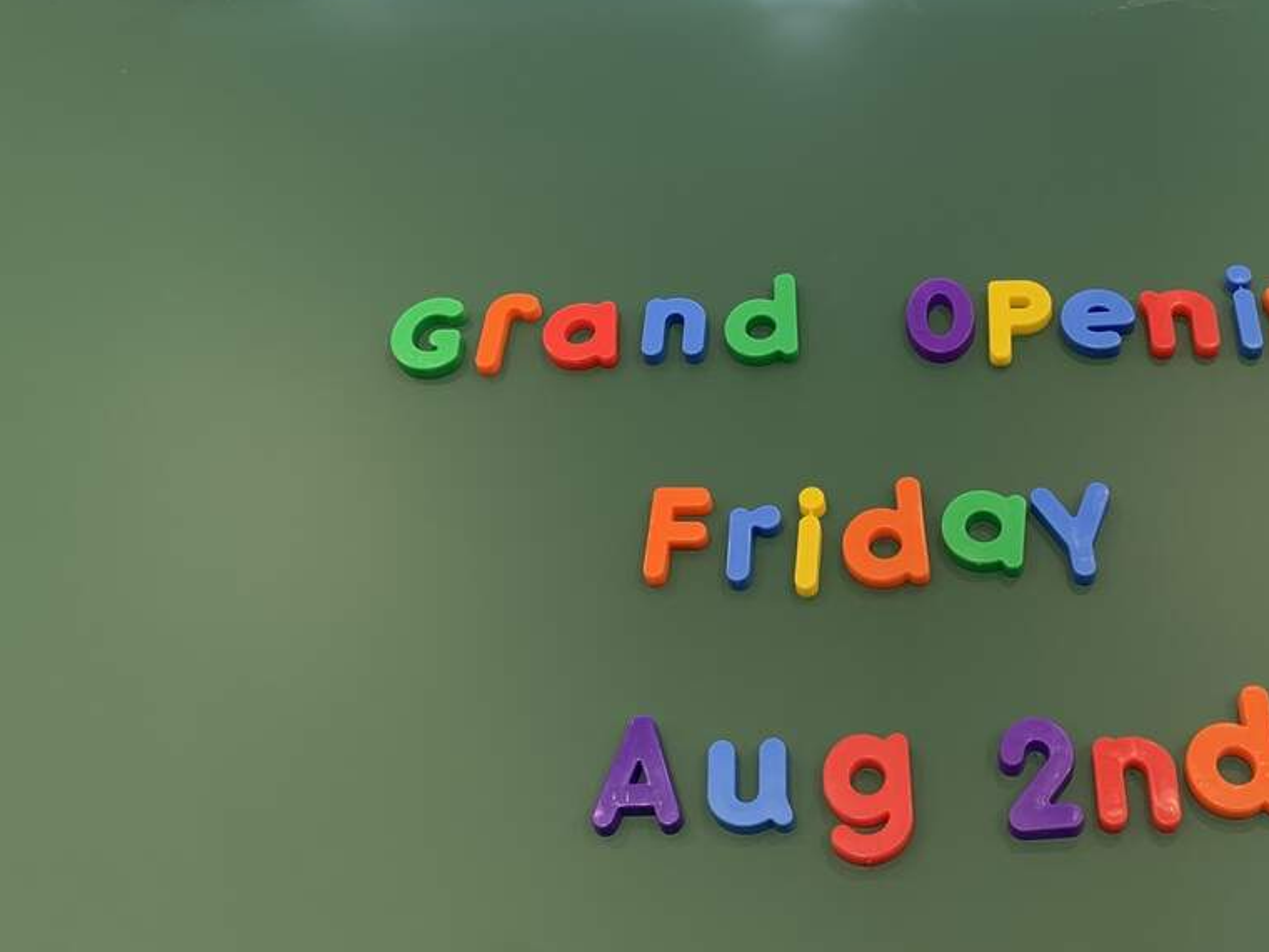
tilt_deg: +38.5
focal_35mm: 41
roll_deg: -5.9
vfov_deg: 34.6
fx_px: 1503
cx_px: 784
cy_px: 278
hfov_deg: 45.4
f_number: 1.8
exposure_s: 1/121
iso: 80
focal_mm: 4.25
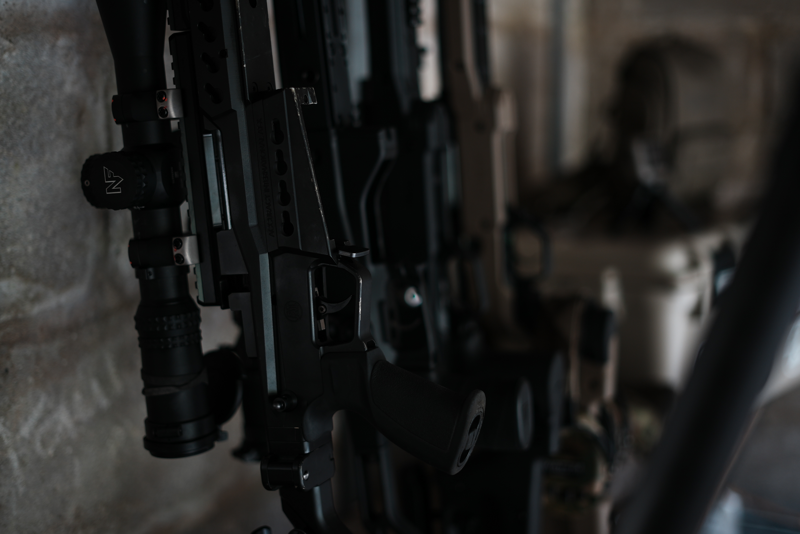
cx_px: 400
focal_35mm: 50
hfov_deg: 39.6
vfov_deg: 27.0
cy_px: 267
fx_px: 1112
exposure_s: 1/60
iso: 200
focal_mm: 50
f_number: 1.8
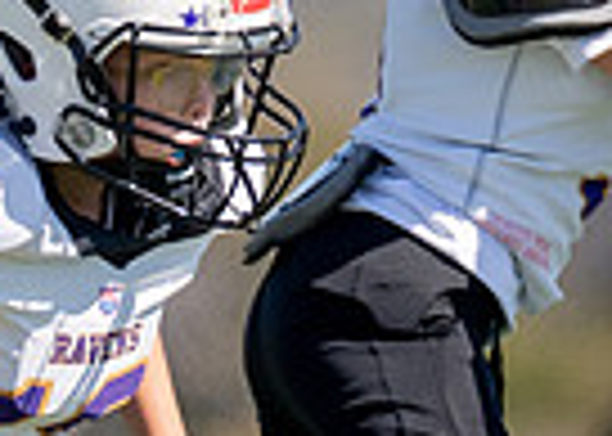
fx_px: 30472
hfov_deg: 1.2
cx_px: 433
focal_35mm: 1754
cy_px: 411
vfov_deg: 0.8
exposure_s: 1/4000
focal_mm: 200
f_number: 2.8
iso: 200
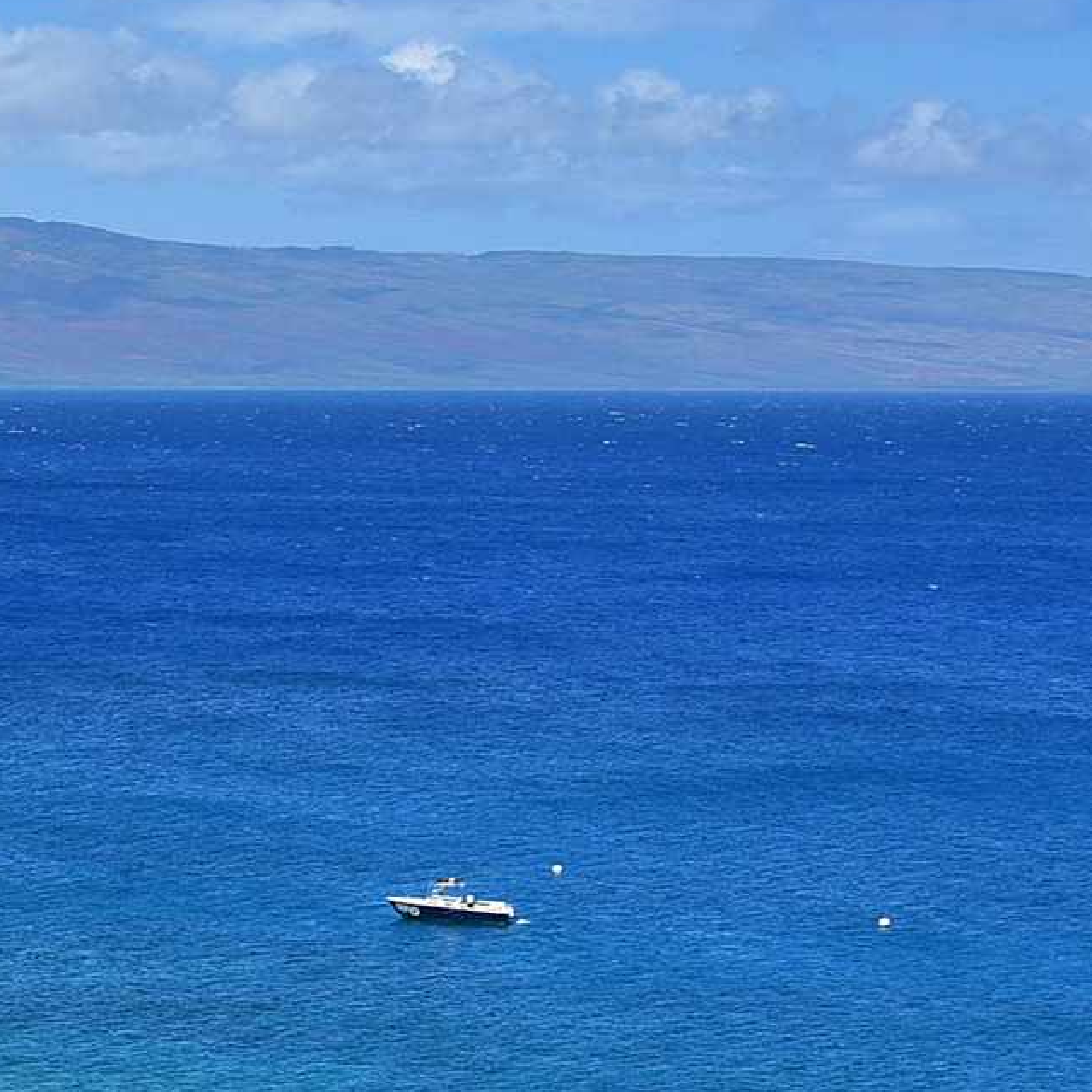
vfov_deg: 12.1
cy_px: 935
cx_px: -701
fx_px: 5104
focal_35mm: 143
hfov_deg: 11.5
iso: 100
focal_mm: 35
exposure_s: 1/200
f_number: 11
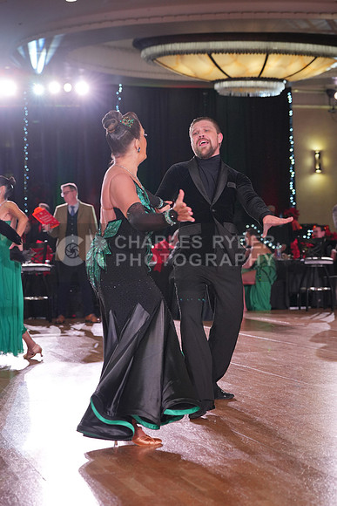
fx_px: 982
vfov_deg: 28.8
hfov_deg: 19.5
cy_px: 253
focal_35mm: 70
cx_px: 168
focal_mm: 70
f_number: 4
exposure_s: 1/500
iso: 1600
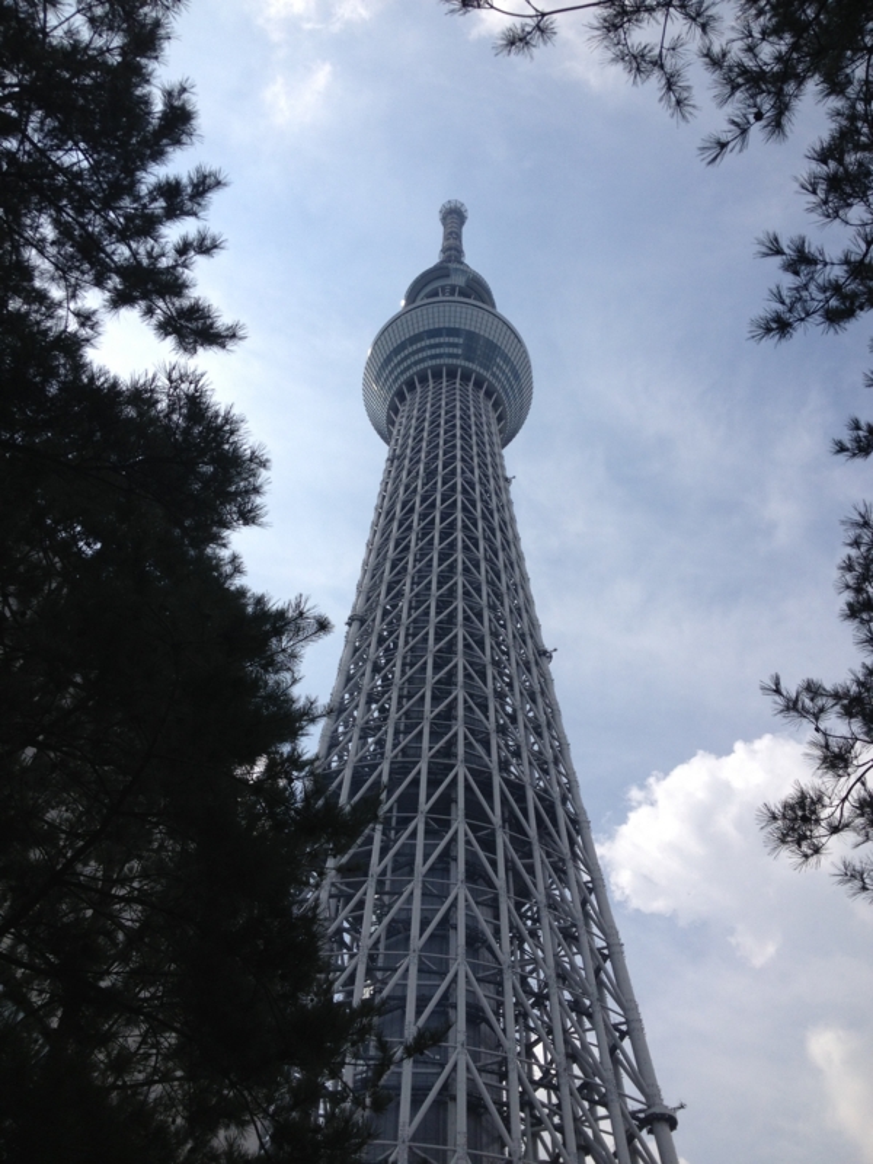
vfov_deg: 52.6
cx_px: 436
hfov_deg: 40.7
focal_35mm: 35
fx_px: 1177
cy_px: 582
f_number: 2.4
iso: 50
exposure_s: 1/3067
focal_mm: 4.28
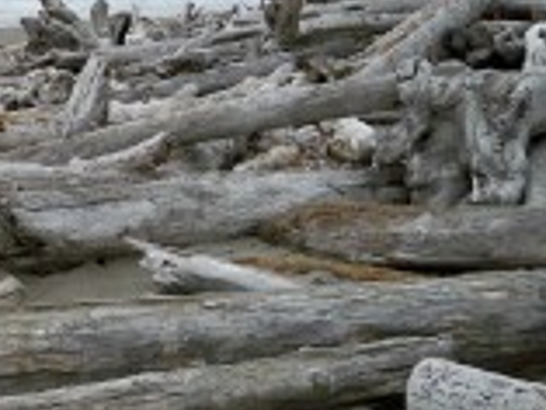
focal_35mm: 89
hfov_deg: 20.7
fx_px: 1405
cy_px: -14
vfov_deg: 16.2
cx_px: -90
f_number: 4.7
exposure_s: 1/640
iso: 80
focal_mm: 6.3
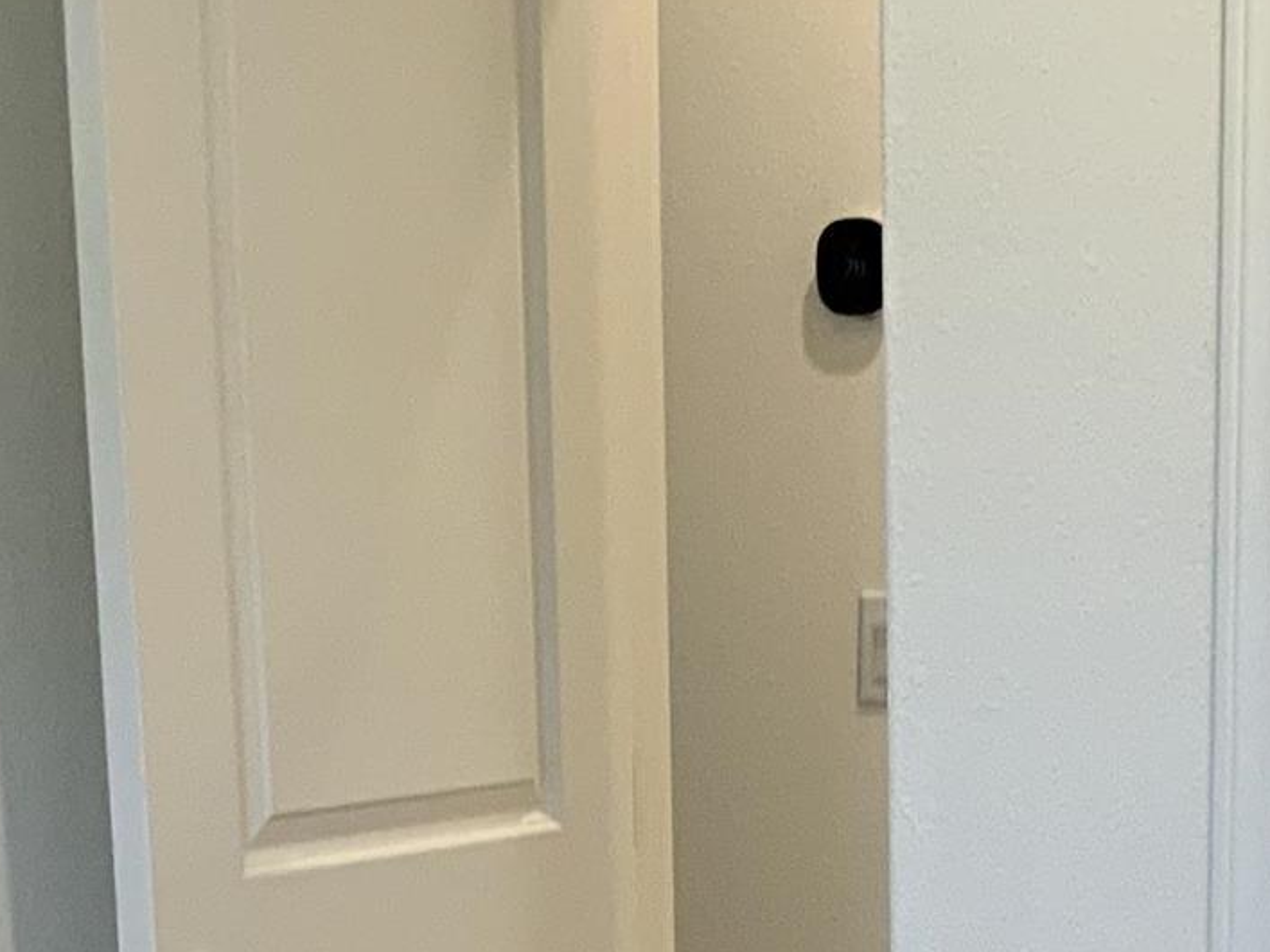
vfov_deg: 10.7
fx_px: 4622
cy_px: 1961
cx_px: 891
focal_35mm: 126
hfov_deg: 15.6
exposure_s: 1/60
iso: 50
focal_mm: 3
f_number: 1.8
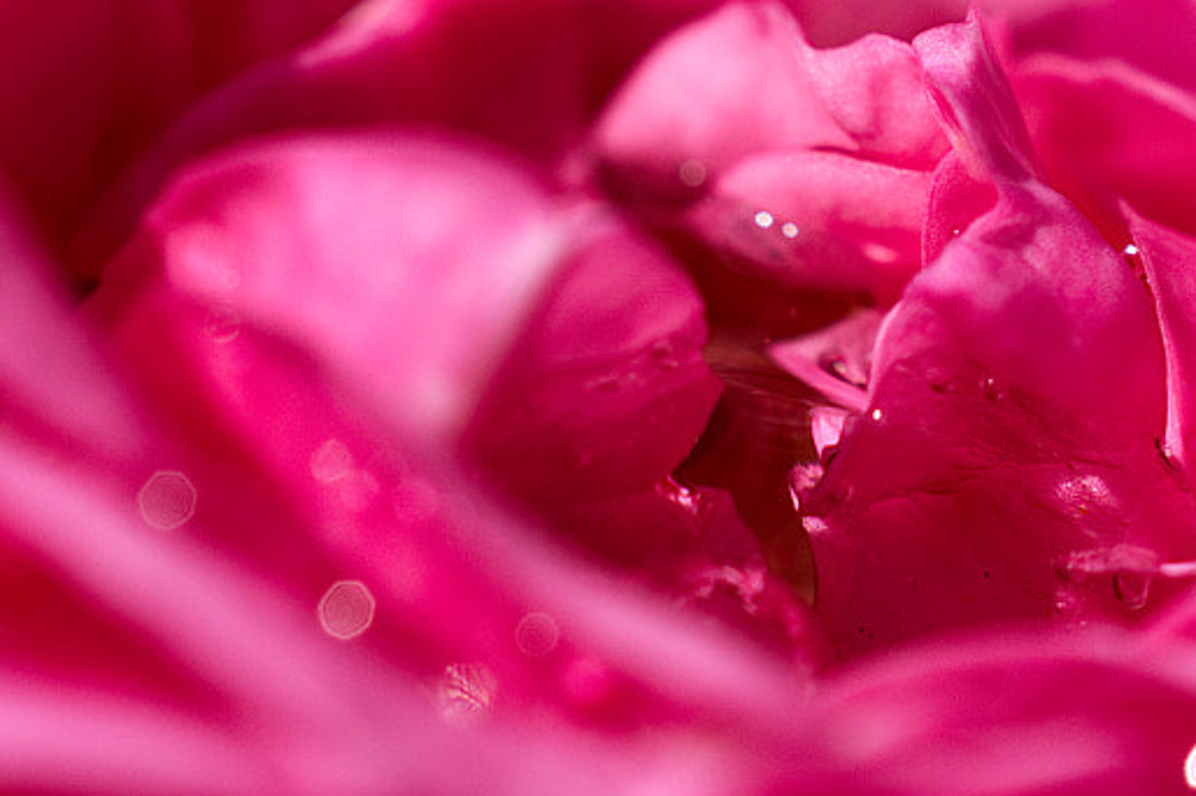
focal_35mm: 187
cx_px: 814
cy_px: 393
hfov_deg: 11.0
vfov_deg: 7.3
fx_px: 6208
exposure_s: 1/500
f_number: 8
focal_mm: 40
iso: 200
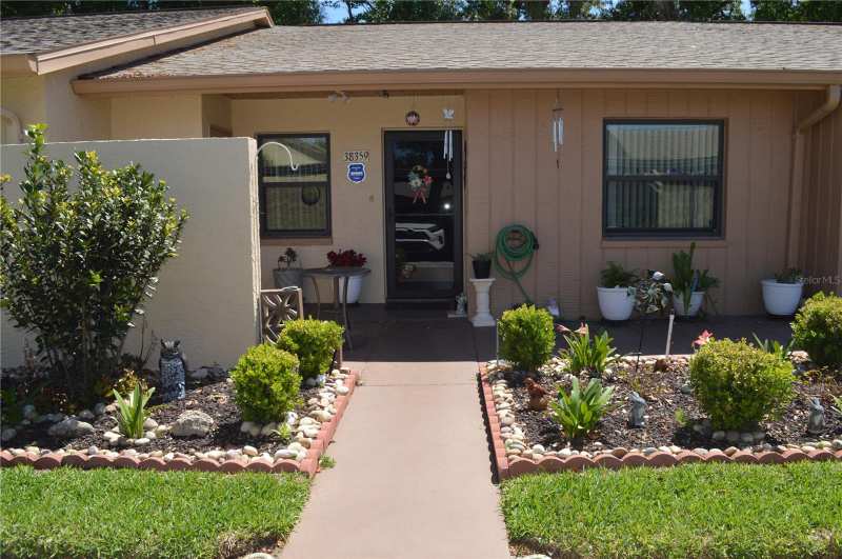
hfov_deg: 67.5
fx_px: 631
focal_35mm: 27
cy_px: 280
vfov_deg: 47.8
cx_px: 421
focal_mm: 18
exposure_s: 1/200
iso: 100
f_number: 7.1
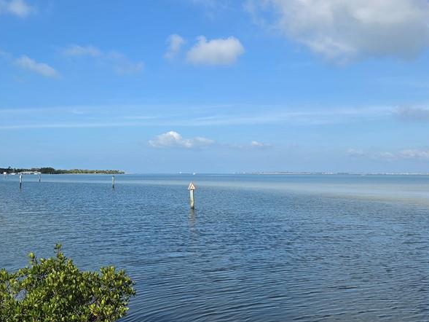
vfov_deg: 35.8
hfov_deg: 45.6
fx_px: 496
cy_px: 128
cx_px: 124
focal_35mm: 40
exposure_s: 1/5479
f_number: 1.8
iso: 80
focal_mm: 5.4
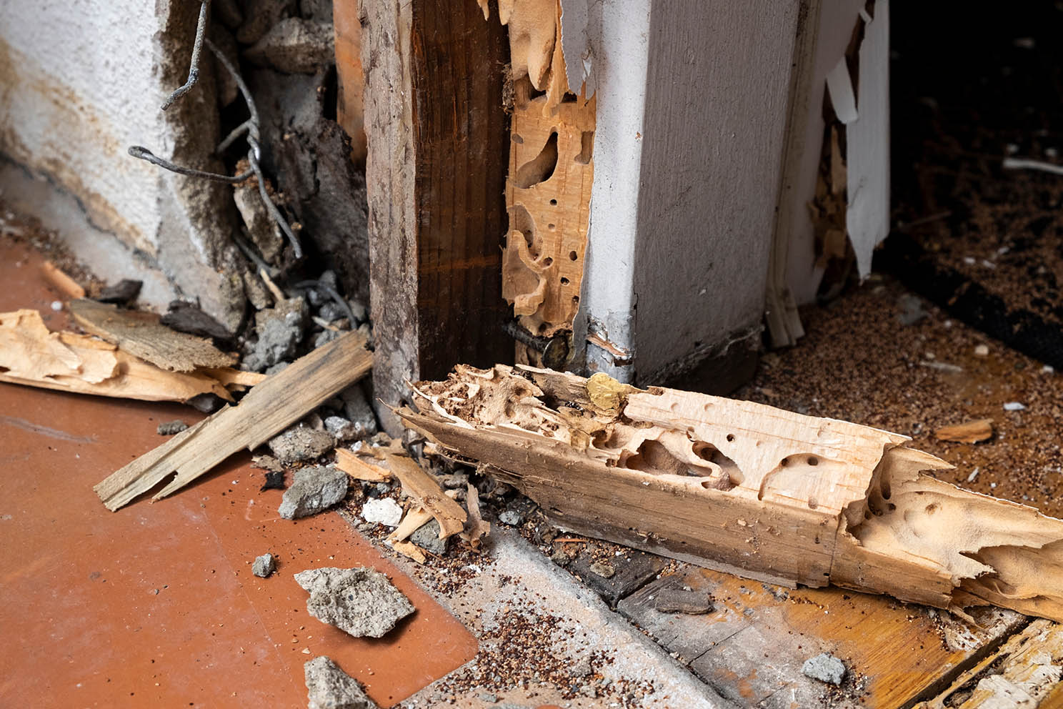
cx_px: 532
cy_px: 354
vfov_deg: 26.5
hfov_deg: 38.9
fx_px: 1506
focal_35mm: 51
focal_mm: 34.3
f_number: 8
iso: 400
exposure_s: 1/180
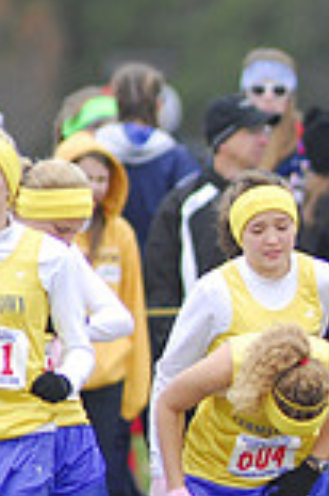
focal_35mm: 1686
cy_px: 458
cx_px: 862
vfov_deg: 1.2
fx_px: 23162
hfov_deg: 0.8
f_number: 4
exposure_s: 1/1000
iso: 640
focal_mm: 300
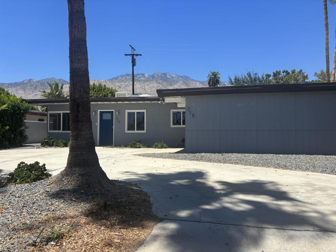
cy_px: 126
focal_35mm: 26
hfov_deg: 67.3
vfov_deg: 53.1
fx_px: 252
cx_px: 168
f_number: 1.6
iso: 50
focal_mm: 5.96
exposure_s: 1/3534
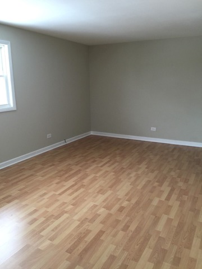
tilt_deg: -12.0
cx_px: 101
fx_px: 226
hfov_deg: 48.2
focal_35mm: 29
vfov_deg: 61.7
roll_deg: +0.2
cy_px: 134
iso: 50
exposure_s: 1/15
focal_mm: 4.15
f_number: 2.2
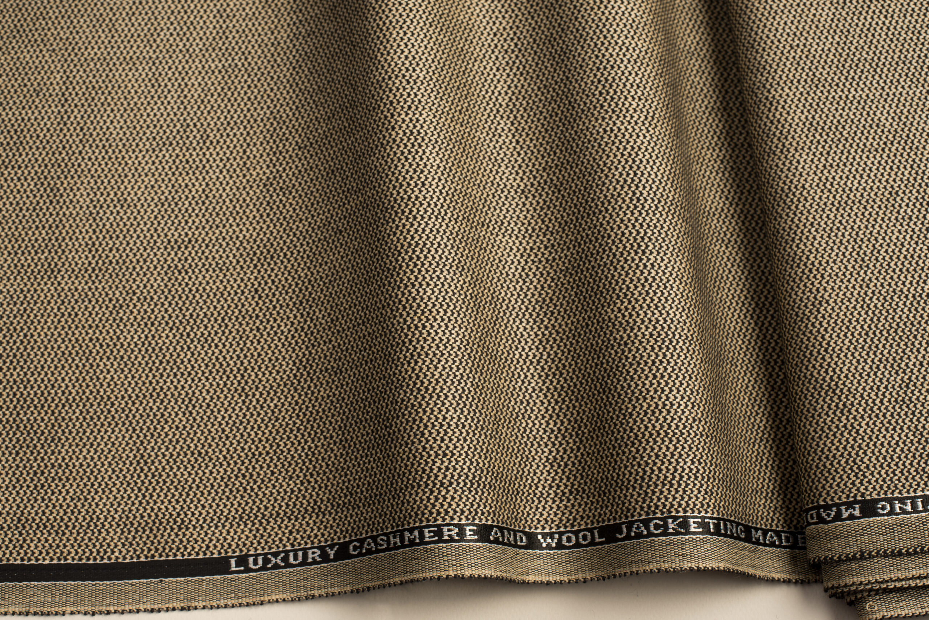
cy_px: 310
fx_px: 1291
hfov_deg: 39.6
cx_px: 464
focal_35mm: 50
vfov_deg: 27.0
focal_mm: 50
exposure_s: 1/80
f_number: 11
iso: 100
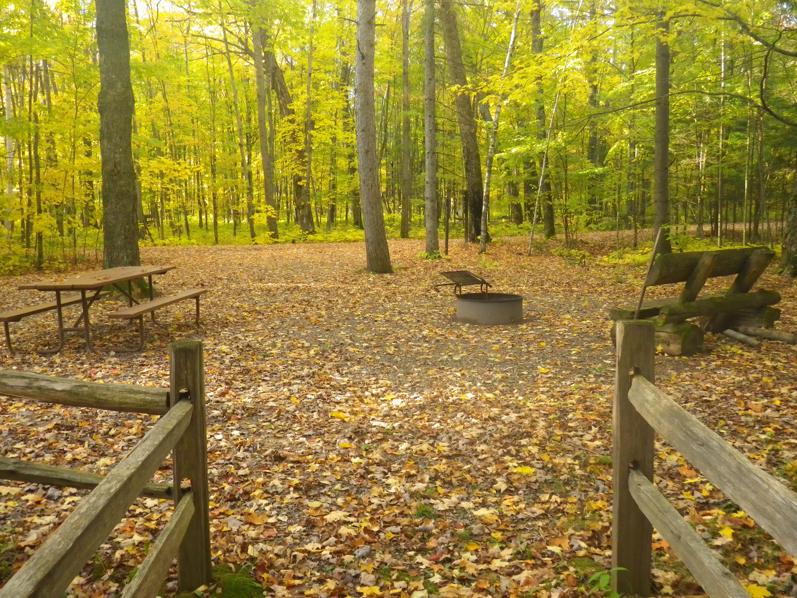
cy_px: 299
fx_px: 783
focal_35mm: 34
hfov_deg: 54.0
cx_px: 398
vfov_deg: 41.8
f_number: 3.8
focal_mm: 6.1
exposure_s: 1/50
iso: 400
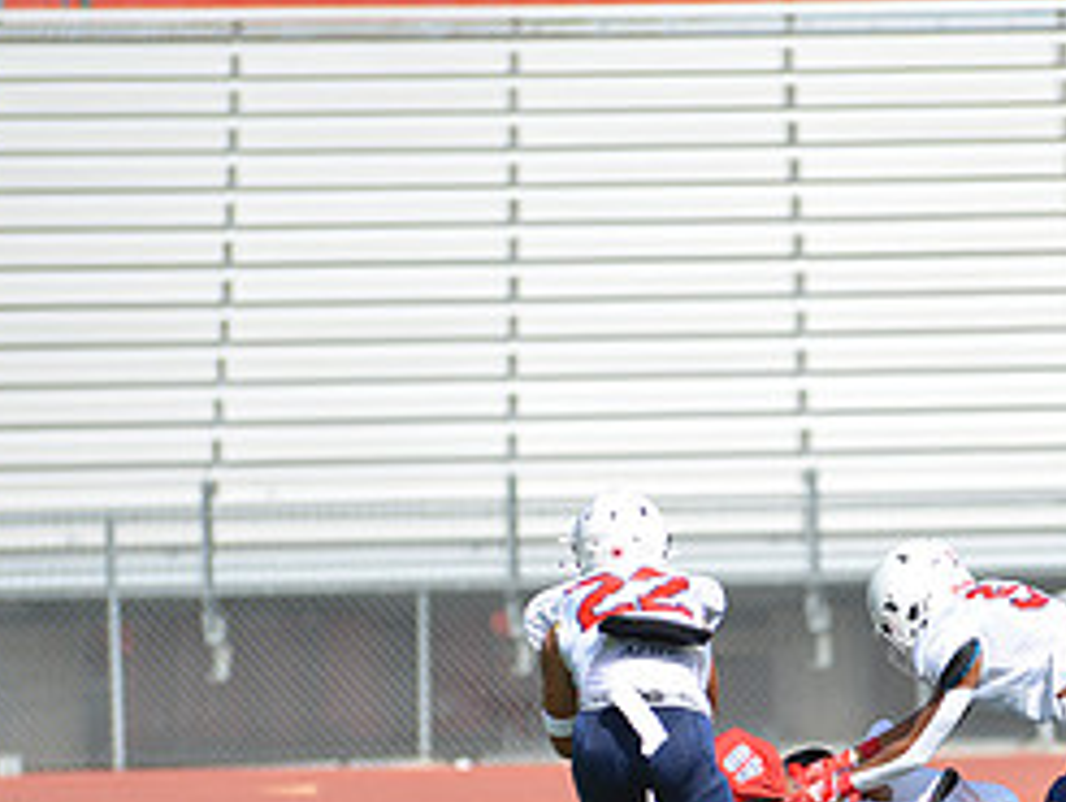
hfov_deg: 4.4
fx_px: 13964
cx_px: 845
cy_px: 813
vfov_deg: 3.3
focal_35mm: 453
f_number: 2.8
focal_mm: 200
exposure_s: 1/1600
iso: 100
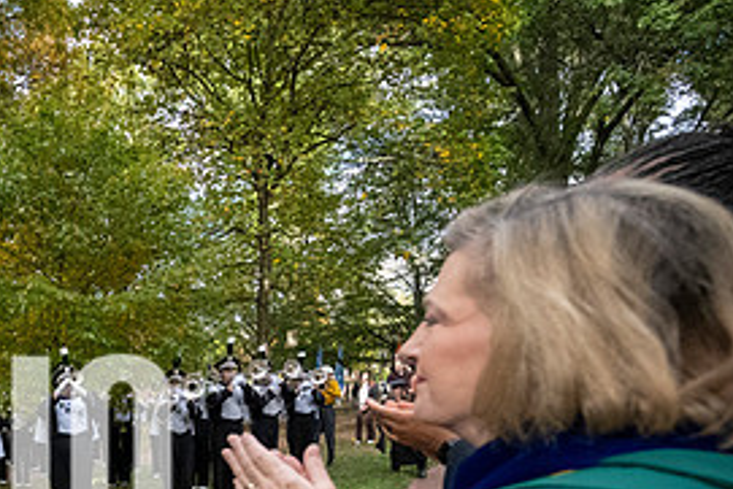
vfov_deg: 38.9
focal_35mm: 30
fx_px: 611
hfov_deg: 48.4
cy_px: 482
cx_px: -32
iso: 6400
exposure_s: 1/8000
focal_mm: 14
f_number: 4
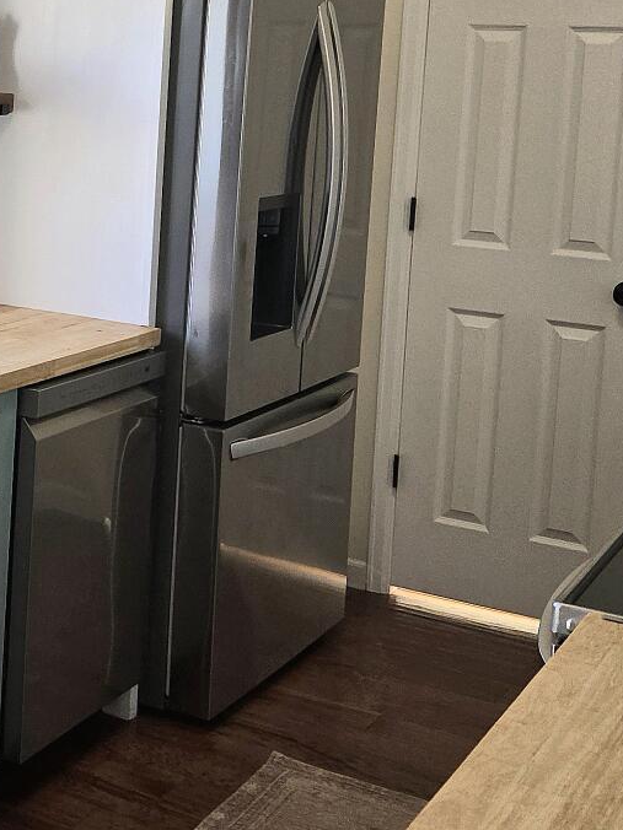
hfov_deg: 19.5
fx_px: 1632
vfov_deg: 28.0
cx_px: -236
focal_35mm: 68
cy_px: 173
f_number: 1.8
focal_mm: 5.4
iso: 32
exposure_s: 1/120
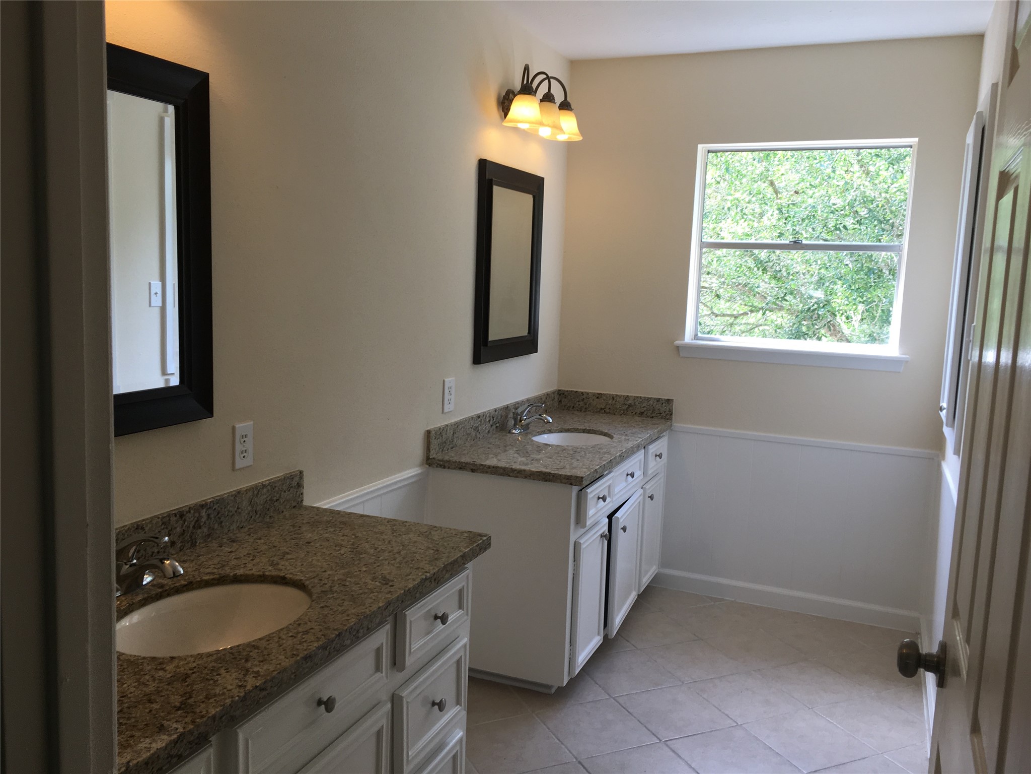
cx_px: 516
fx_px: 864
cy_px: 387
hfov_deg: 61.7
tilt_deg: -7.0
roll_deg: -1.9
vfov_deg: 48.2
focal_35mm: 29
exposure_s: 1/120
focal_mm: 4.15
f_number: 2.2
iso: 32
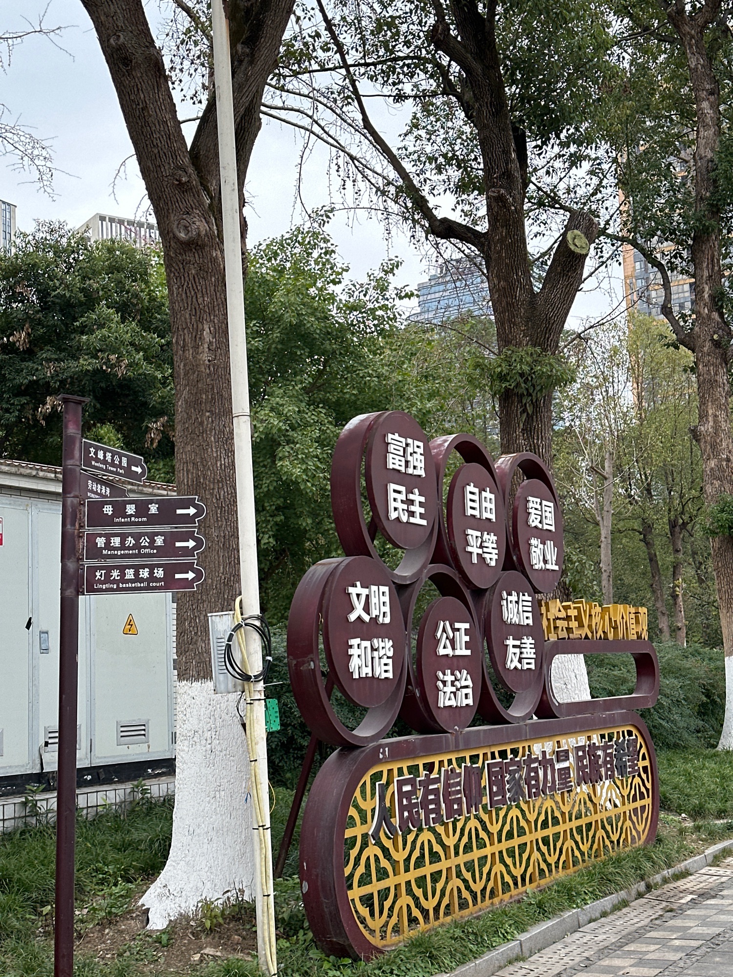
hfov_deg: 30.3
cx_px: 366
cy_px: 488
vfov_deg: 39.7
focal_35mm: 48
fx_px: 1355
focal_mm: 6.86
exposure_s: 1/527
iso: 64
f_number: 1.78
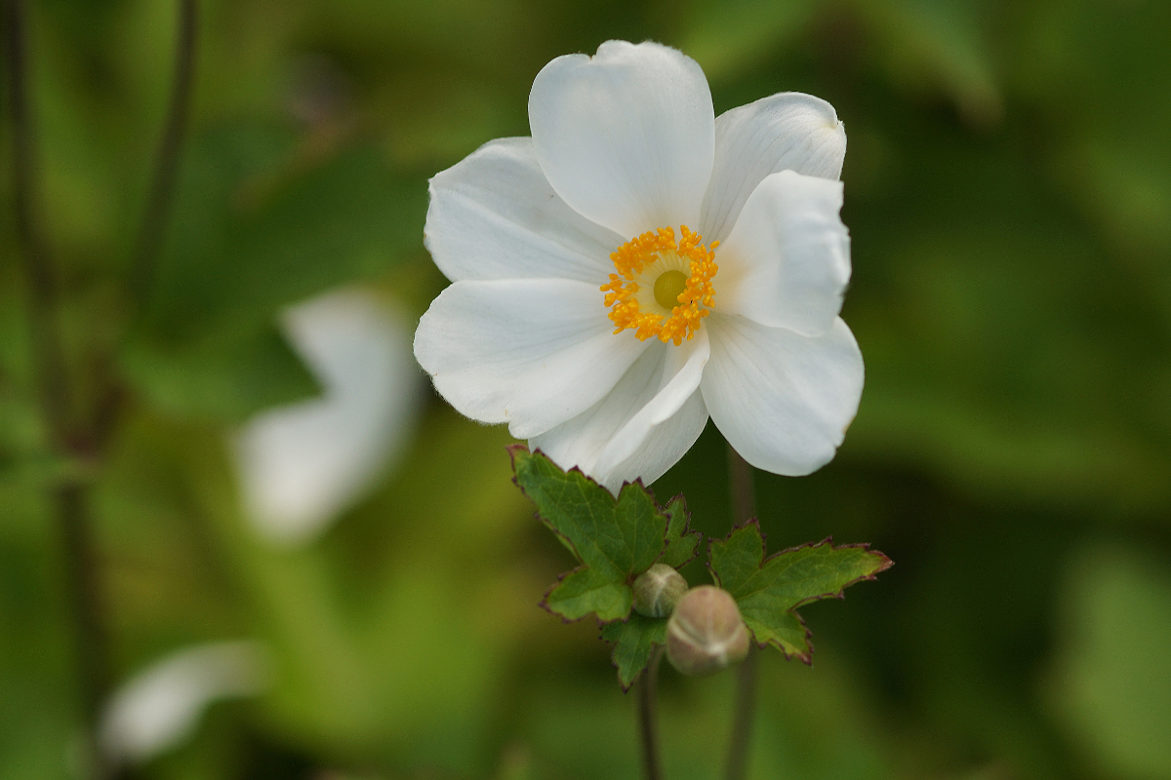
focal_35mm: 150
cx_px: 586
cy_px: 390
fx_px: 4879
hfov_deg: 13.7
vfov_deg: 9.1
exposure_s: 1/200
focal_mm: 100
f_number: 4
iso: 100
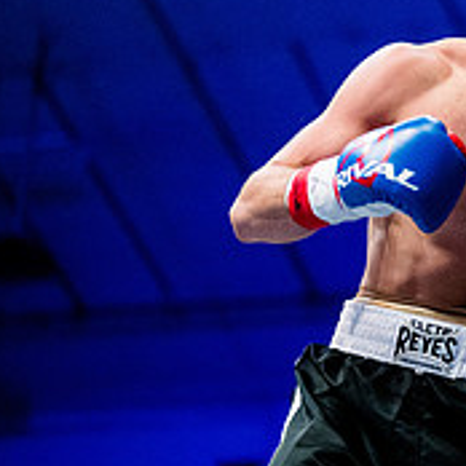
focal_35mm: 142
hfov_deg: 11.9
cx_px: 632
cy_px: 114
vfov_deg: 12.3
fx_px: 2163
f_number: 1.4
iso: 6400
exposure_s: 1/1600
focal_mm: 50
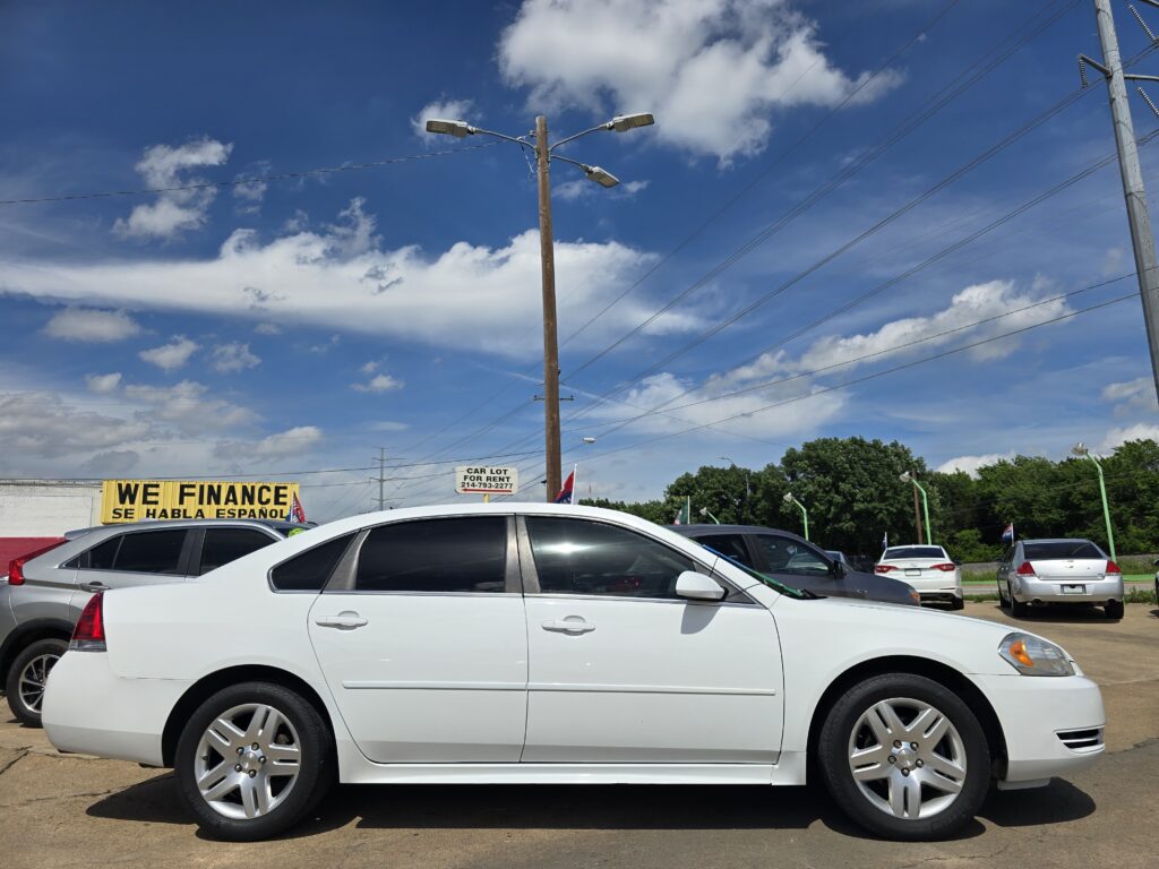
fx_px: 770
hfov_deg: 73.9
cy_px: 434
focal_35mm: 23
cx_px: 580
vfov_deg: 58.9
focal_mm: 6.3
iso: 12
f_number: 1.7
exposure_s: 1/1915
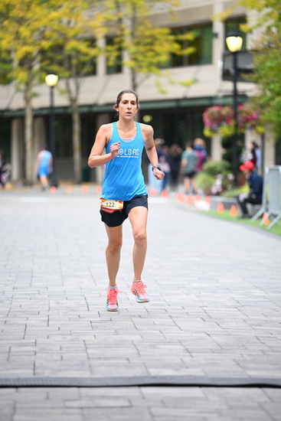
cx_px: 140
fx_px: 1931
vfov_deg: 12.4
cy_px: 210
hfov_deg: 8.3
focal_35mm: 165
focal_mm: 165
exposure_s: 1/1600
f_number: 2.8
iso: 1250
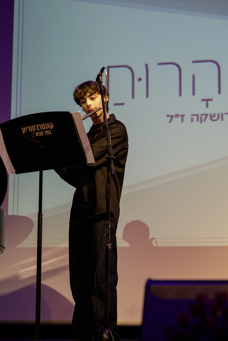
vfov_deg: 23.9
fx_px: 807
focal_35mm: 85
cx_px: 114
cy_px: 170
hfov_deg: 16.1
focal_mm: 85
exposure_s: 1/250
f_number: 4
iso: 1250
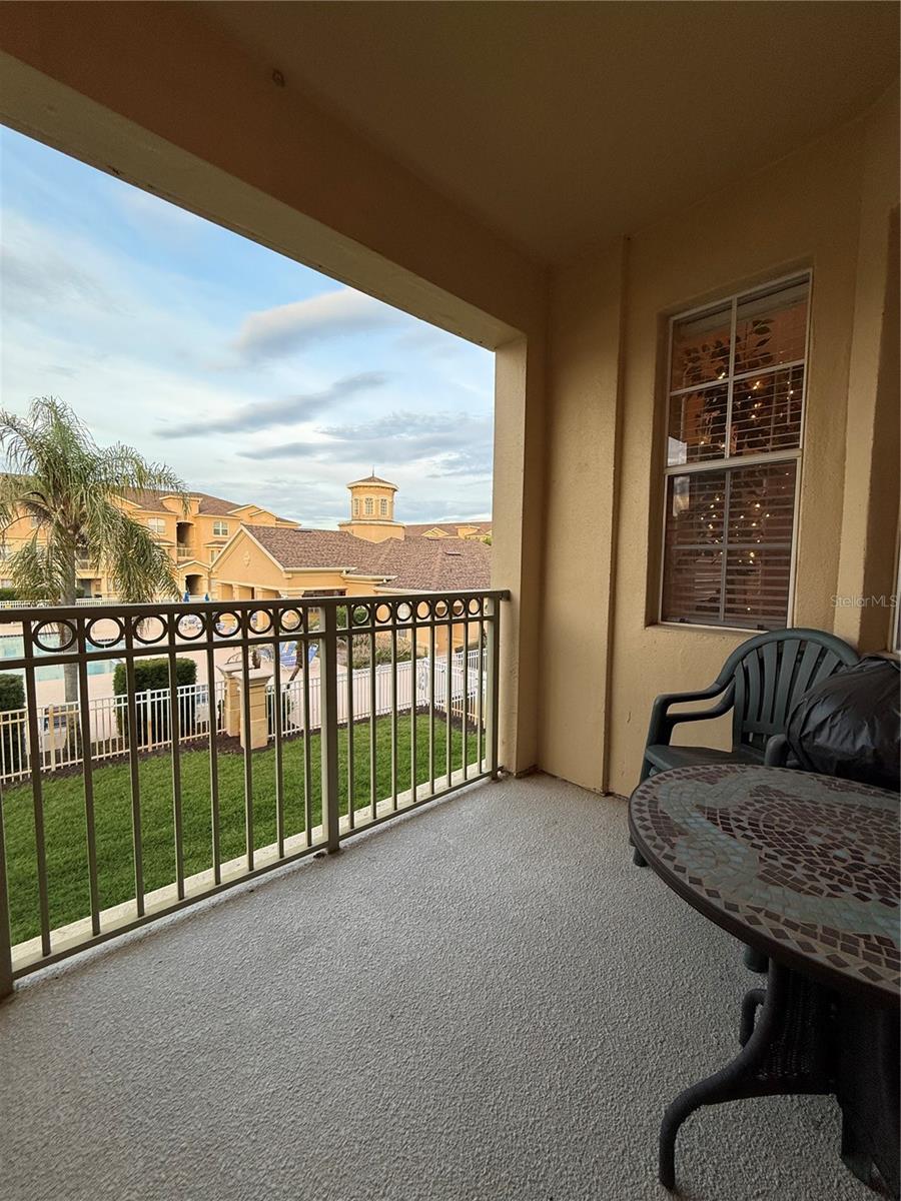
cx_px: 450
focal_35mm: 14
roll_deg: -1.0
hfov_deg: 85.7
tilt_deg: -3.1
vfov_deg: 102.1
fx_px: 486
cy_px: 600
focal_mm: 2.22
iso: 64
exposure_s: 1/120
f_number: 2.2
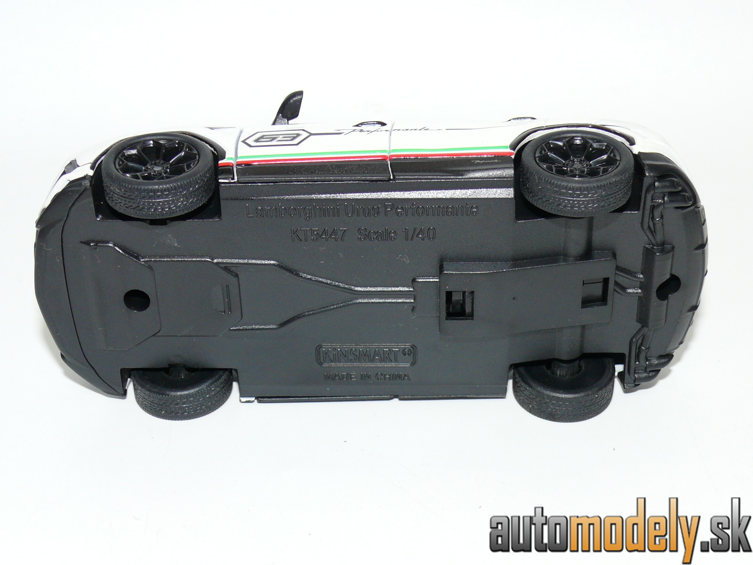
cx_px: 376
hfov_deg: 28.6
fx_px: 1479
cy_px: 282
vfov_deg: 21.6
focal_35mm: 68
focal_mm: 10.8
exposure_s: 1/30
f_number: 4
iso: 100
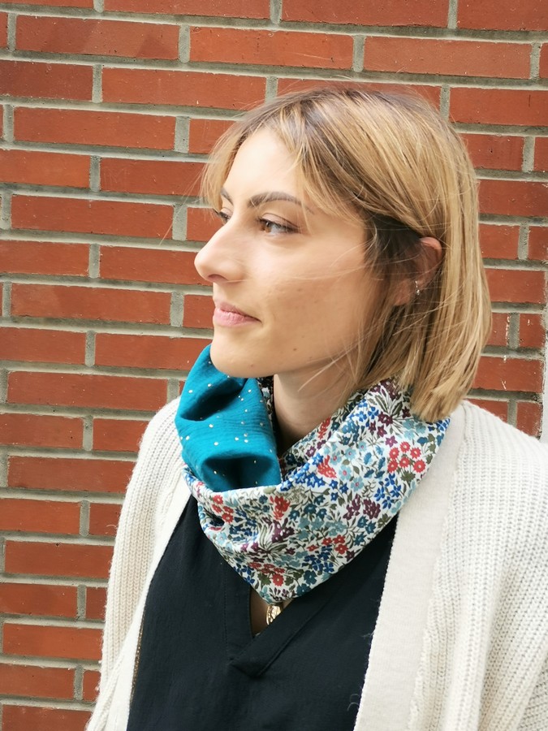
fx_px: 675
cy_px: 366
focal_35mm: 32
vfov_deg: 56.8
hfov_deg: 44.2
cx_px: 274
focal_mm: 4.75
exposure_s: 1/149
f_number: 1.8
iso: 50
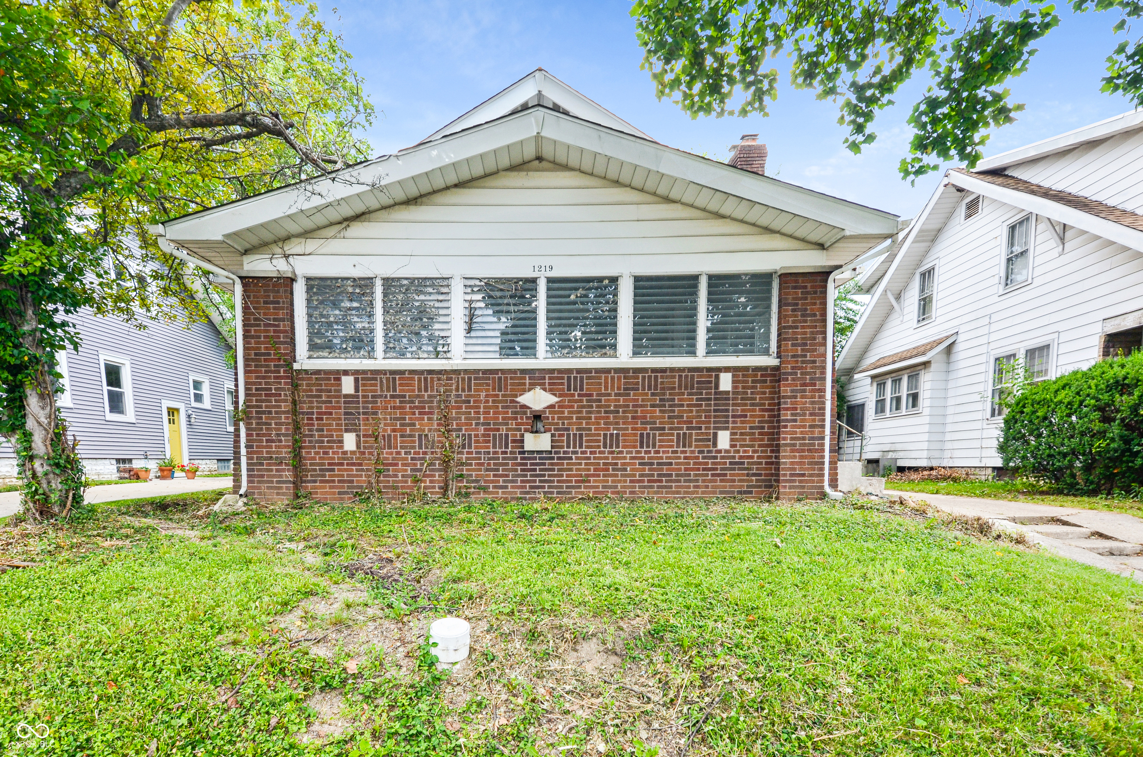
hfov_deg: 95.1
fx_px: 523
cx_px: 572
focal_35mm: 16
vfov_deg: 71.8
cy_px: 378
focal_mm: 11
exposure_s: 1/100
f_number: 9
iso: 250
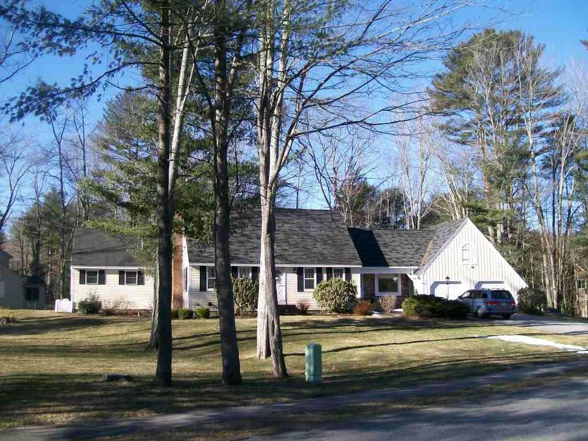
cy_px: 220
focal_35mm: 36
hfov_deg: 51.4
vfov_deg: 39.7
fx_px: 612
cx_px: 294
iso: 80
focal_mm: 6
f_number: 2.7
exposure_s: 1/702
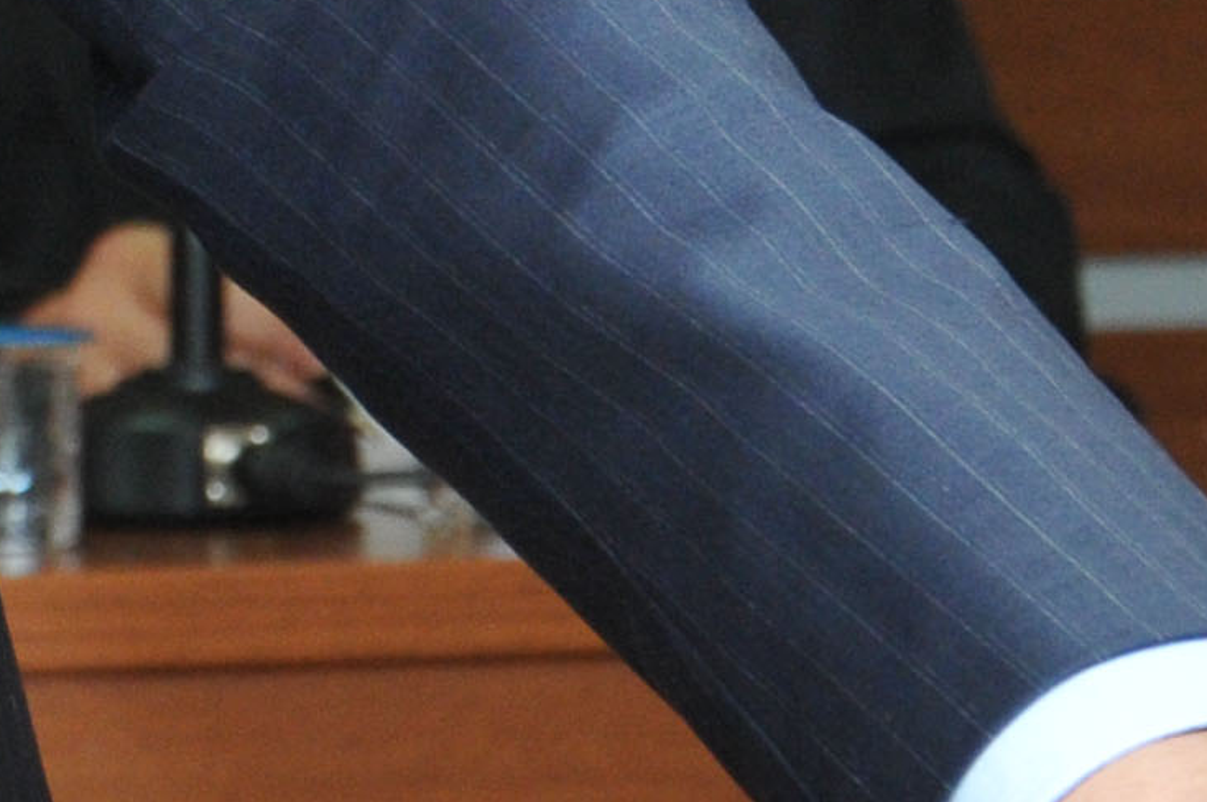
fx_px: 17017
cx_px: -682
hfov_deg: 4.0
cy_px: -445
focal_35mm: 508
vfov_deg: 2.7
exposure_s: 1/60
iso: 640
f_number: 6.3
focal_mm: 58
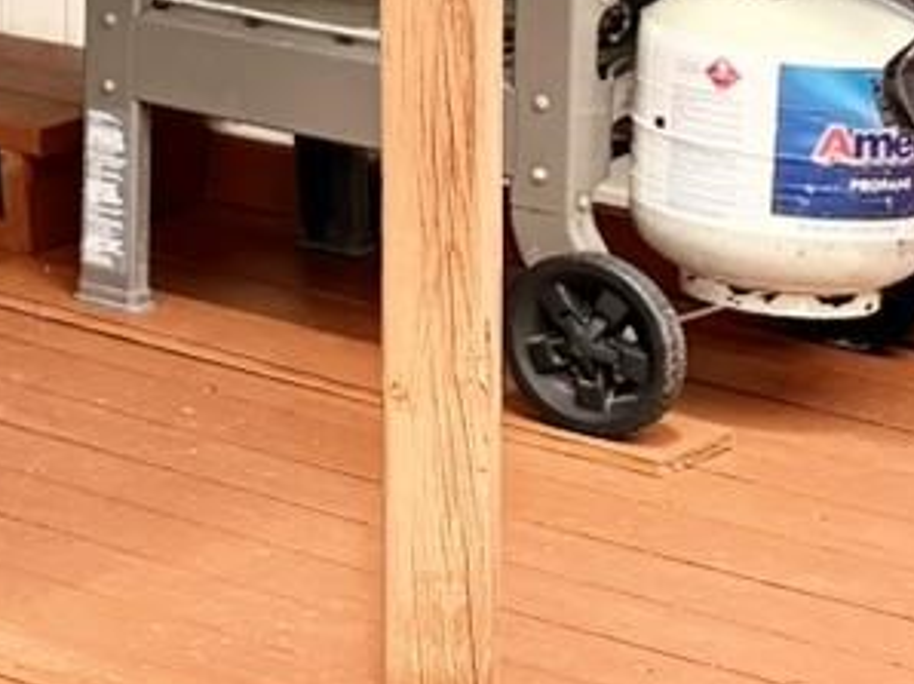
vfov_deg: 8.6
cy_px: -558
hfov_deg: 10.1
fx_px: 4353
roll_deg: +1.0
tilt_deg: -2.8
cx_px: -1423
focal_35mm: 165
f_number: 1.78
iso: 80
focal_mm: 6.76
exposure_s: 1/567
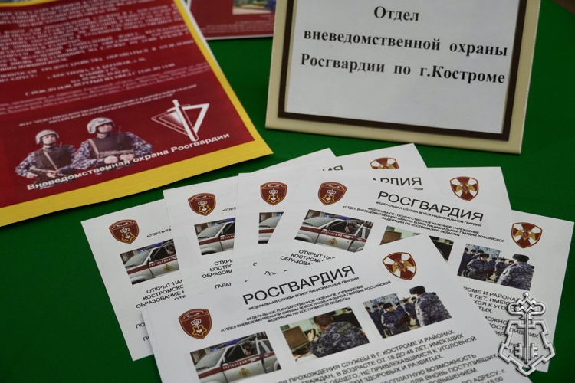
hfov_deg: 35.9
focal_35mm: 56
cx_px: 288
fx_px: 886
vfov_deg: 24.4
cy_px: 192
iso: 1250
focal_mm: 37
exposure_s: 1/160
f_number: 4.5
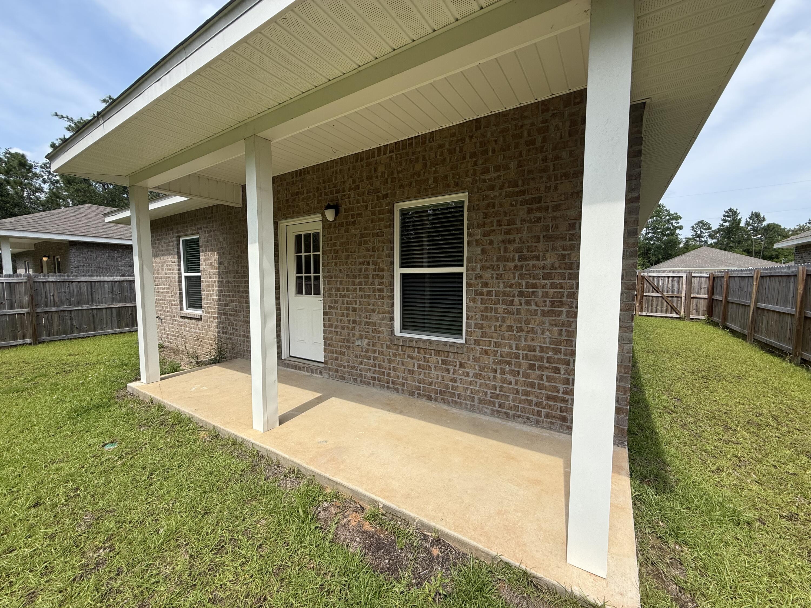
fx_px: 328
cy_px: 304
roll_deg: +0.6
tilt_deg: -3.7
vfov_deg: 85.7
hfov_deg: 102.1
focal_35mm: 14
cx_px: 406
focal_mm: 2.22
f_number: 2.2
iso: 50
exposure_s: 1/1285
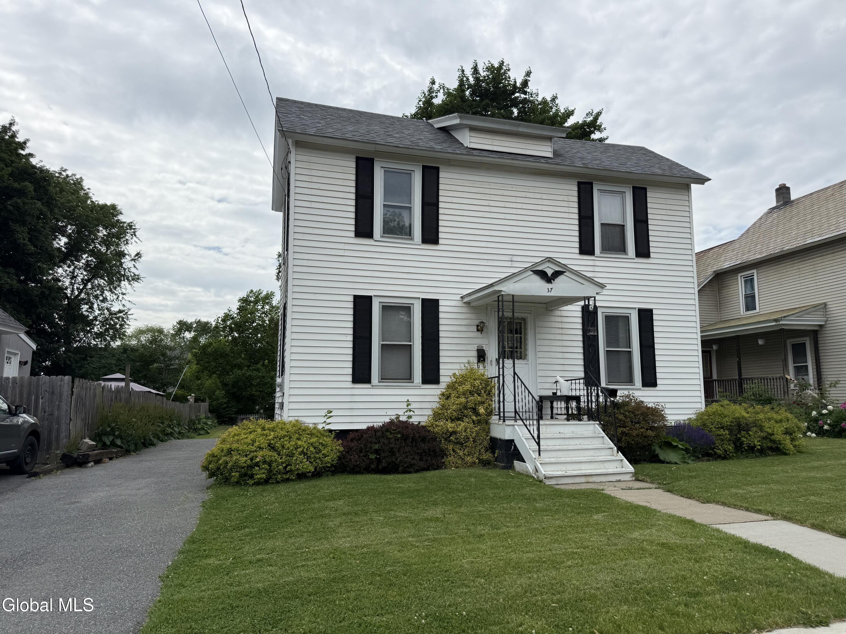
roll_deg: -0.4
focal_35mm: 24
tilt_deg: +8.3
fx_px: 587
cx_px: 423
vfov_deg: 56.8
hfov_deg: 71.6
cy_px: 317
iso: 80
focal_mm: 6.76
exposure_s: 1/6711
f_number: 1.78
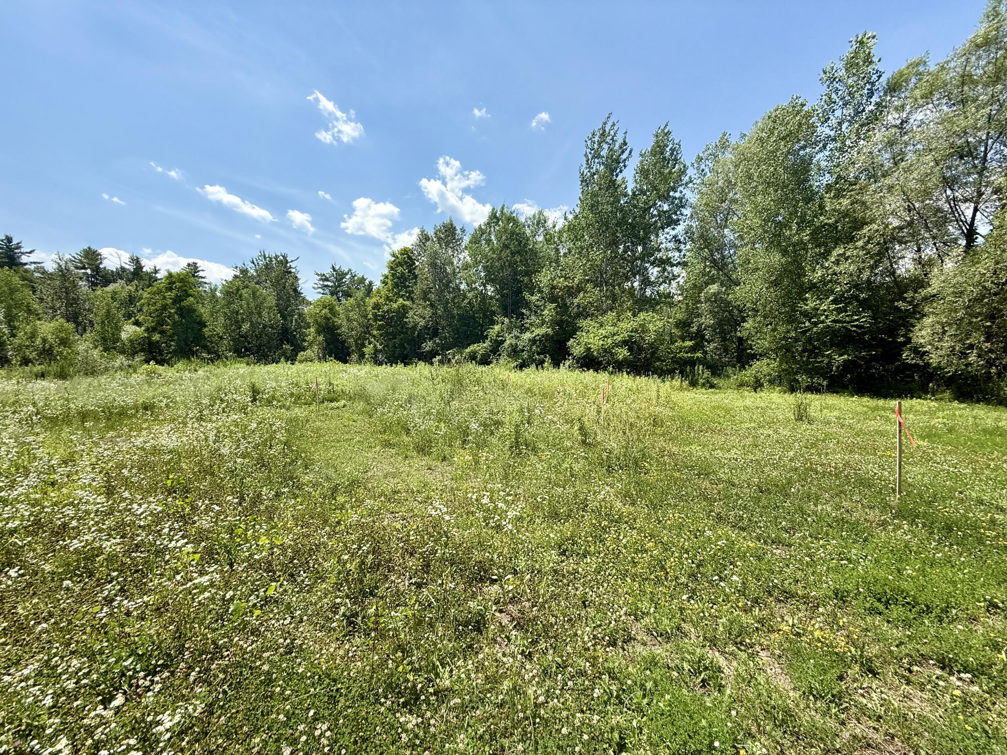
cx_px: 504
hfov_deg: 102.1
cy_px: 378
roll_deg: +1.7
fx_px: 407
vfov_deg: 85.7
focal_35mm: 14
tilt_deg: +1.3
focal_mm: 2.22
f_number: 2.2
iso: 50
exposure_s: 1/1087
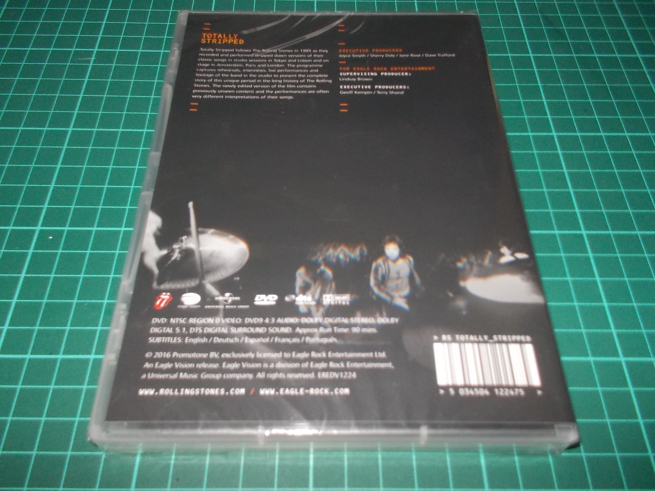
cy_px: 246
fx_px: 549
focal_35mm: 29
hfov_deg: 61.7
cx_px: 328
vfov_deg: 48.2
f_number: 3.3
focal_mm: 4.1
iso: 200
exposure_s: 1/30
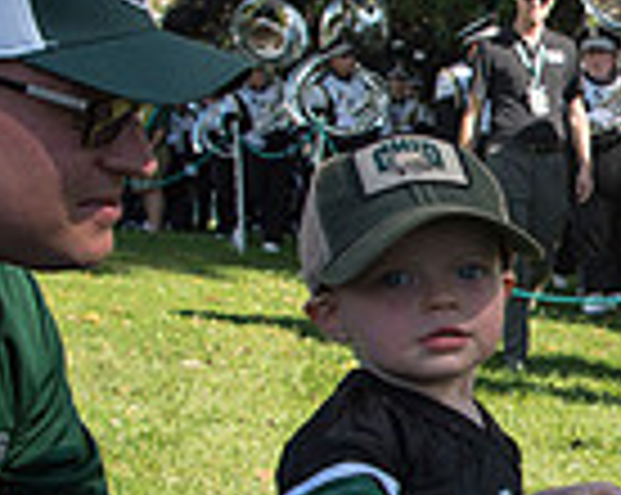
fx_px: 1744
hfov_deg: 17.8
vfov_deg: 16.0
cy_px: 398
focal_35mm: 95
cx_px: 968
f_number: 5.6
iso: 200
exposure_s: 1/800
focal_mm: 24
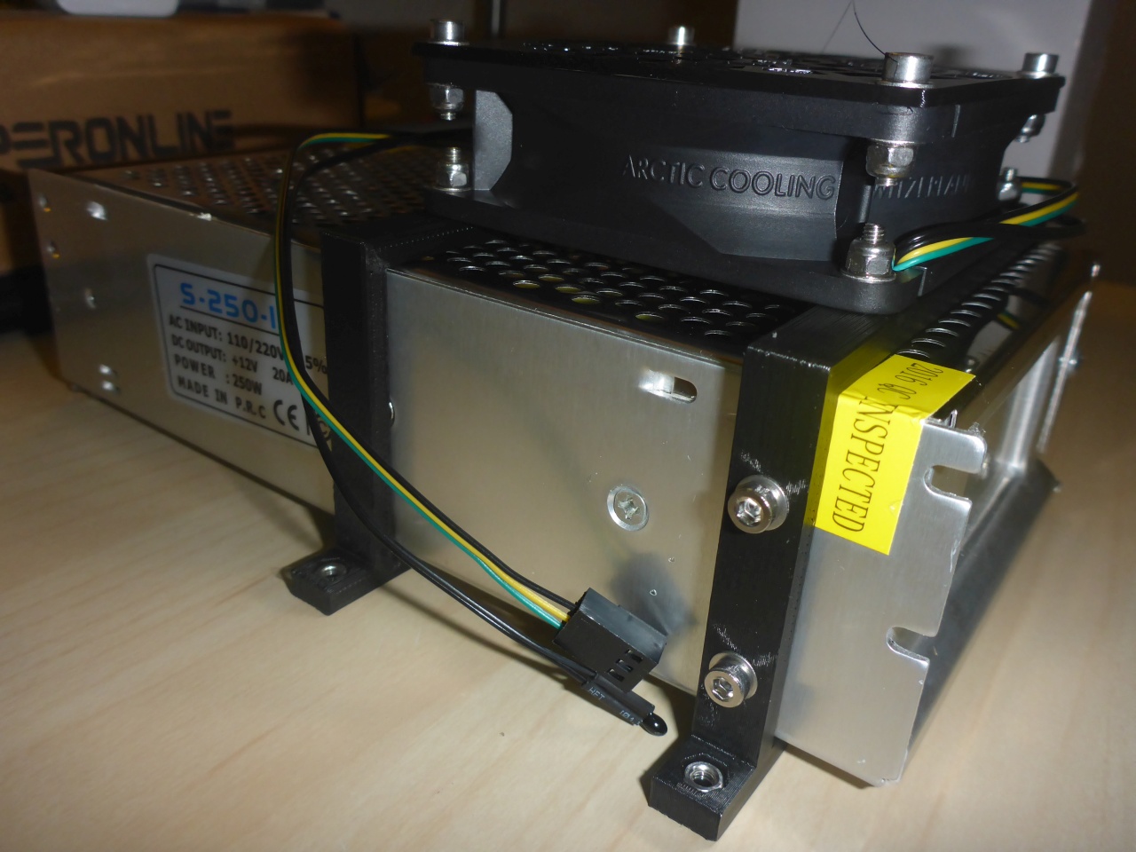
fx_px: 919
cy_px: 426
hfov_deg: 63.4
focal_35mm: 28
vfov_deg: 49.7
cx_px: 568
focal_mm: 4.9
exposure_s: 1/60
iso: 250
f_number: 3.3
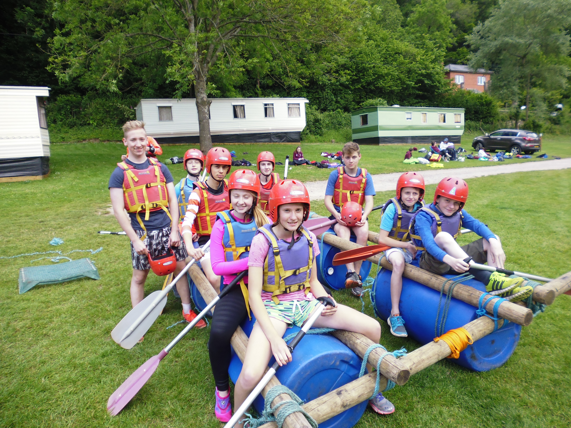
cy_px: 214
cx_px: 286
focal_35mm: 24
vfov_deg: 56.8
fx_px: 396
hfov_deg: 71.6
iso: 100
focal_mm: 4.3
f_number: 2.8
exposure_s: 1/250
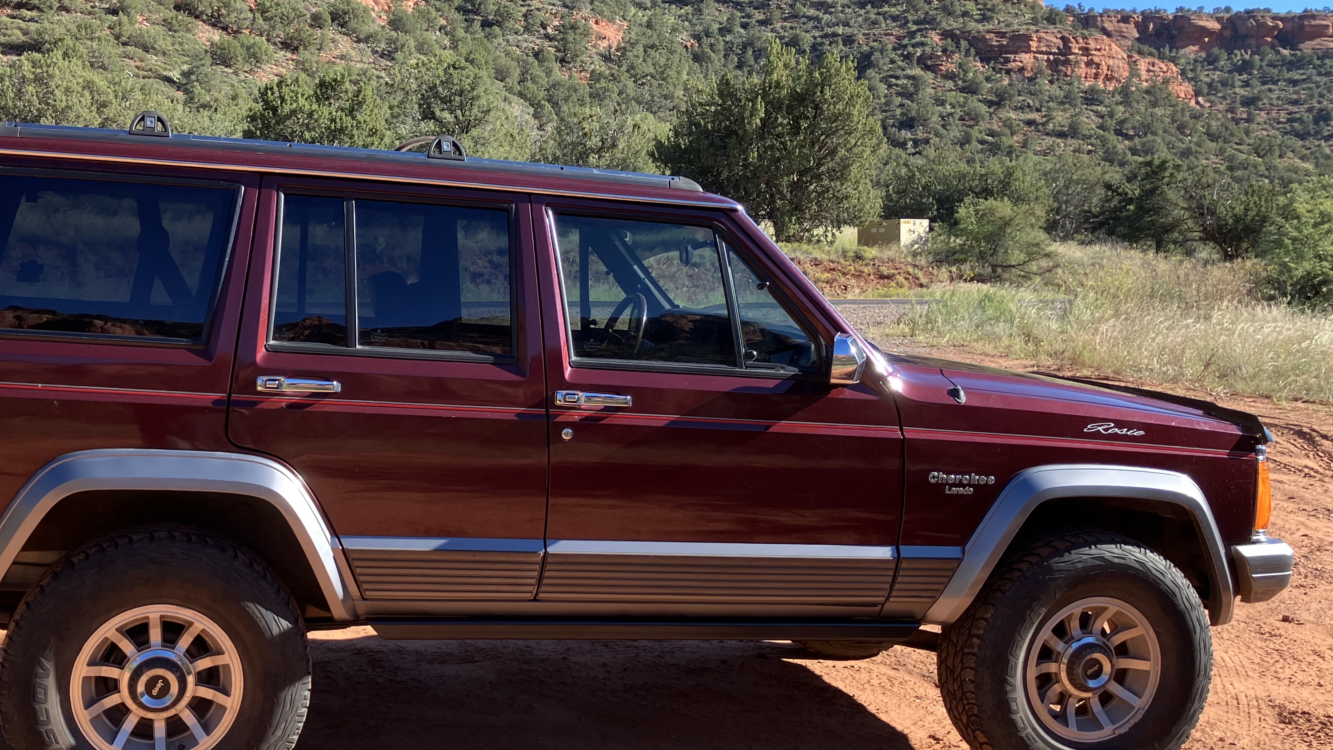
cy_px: 387
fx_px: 1449
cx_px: 484
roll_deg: +0.6
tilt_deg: -2.5
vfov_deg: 29.0
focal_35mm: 41
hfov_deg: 48.8
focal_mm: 3.99
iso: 32
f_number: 1.8
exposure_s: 1/534
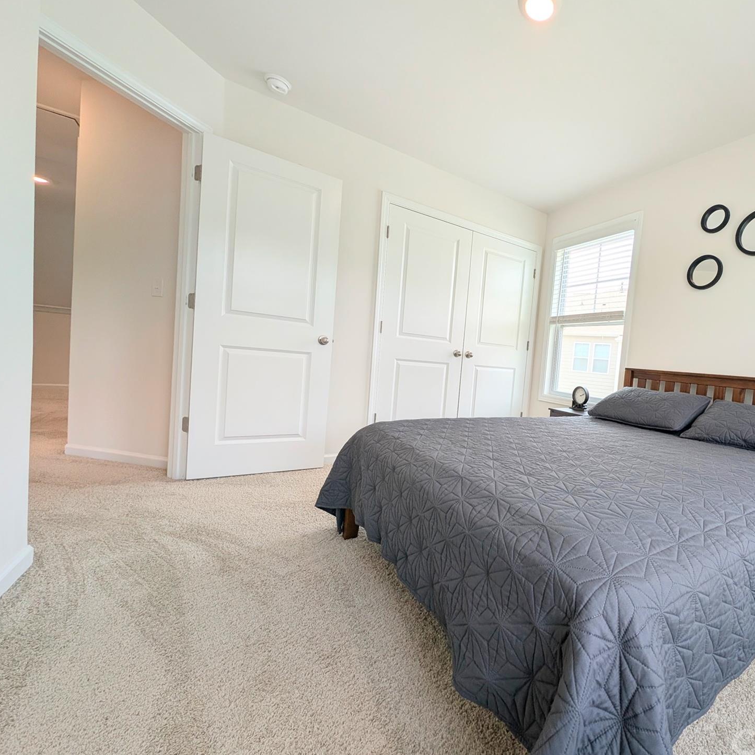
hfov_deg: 87.4
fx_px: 370
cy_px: 381
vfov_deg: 91.1
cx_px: 512
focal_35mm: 15
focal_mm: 2.23
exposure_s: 1/202
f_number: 1.95
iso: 38
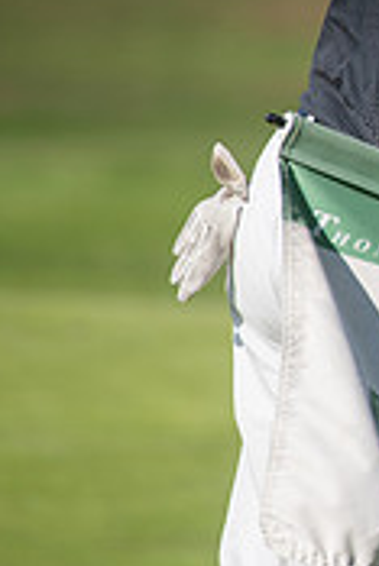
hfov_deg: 1.4
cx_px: 901
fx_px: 15665
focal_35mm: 994
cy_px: 89
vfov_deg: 2.1
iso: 320
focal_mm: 300
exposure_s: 1/2500
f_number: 5.6
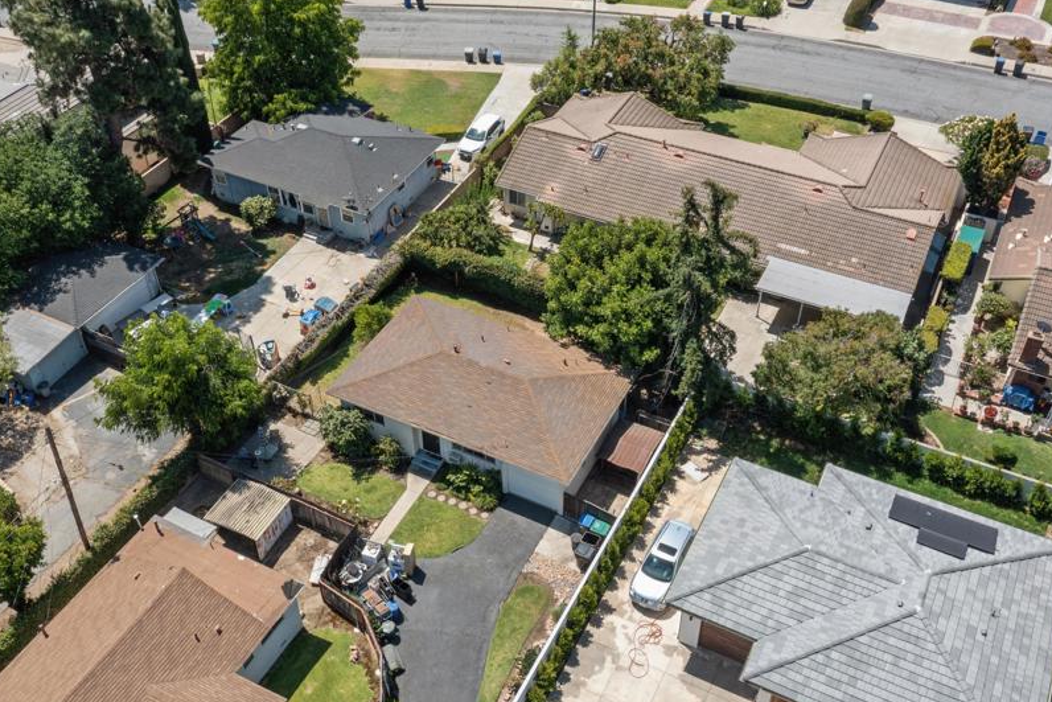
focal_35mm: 36
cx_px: 496
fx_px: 1052
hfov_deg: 53.1
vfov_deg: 36.9
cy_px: 338
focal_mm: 10.3
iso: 100
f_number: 7.1
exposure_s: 1/15
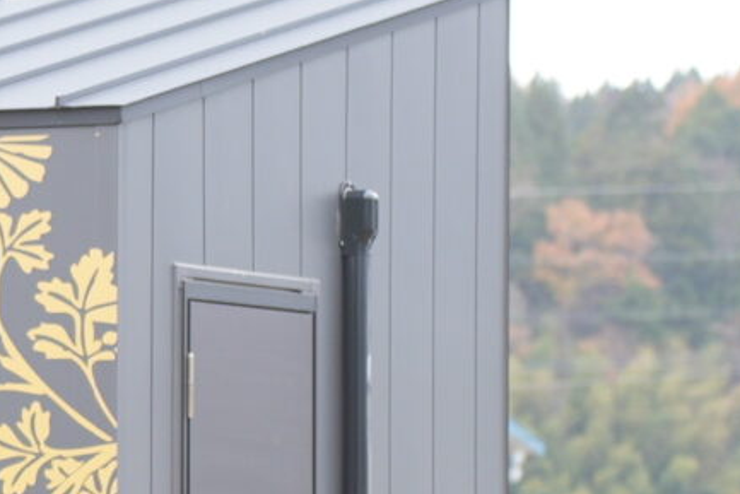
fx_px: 7299
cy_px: 409
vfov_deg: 3.9
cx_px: -632
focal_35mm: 355
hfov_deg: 5.7
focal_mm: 60
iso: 100
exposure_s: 1/100
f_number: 2.8
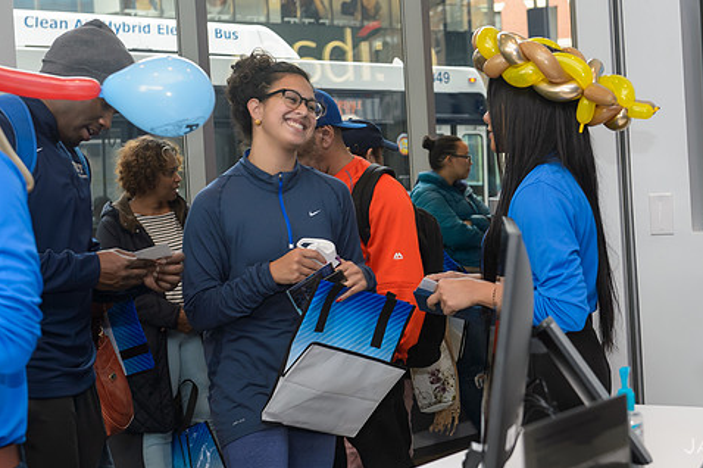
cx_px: 399
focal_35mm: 68
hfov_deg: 29.6
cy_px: 202
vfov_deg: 20.0
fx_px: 1327
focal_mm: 56
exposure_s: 1/160
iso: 800
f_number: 4.5
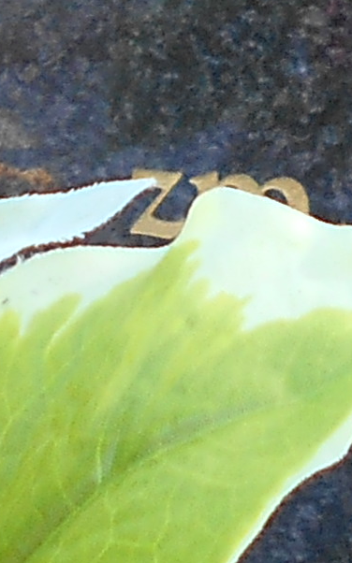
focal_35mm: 236
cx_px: 347
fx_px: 3624
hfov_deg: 5.5
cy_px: -693
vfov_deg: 8.3
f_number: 3.2
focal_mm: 4.6
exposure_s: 1/100
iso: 80
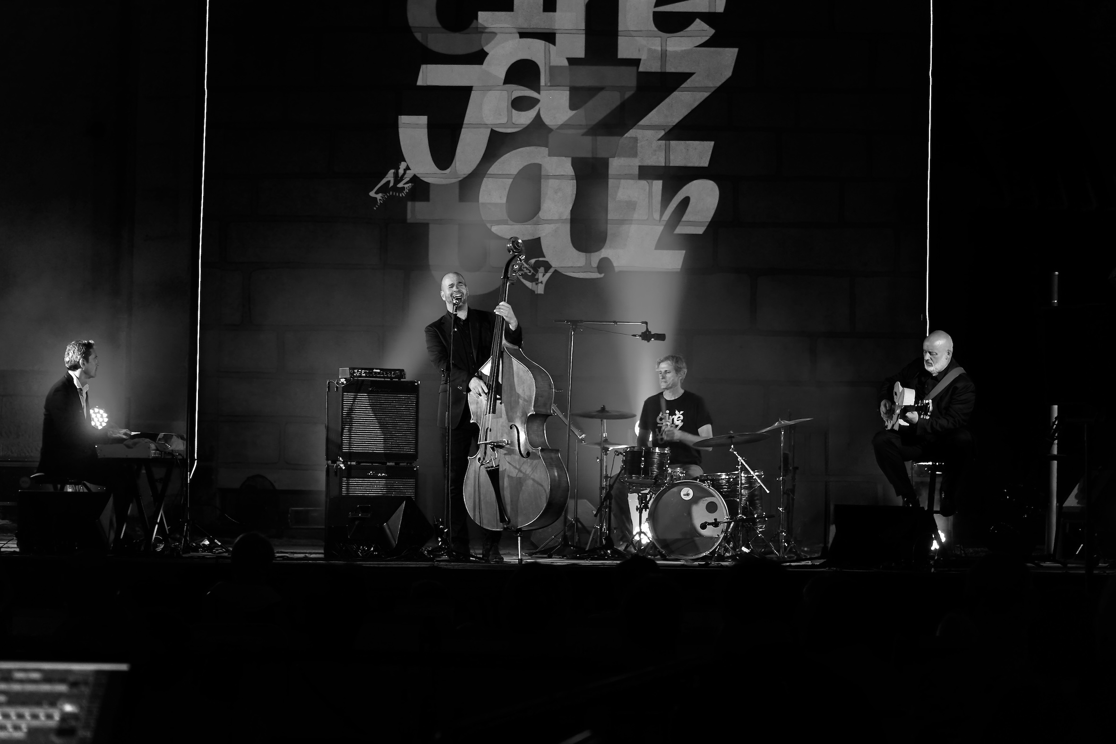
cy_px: 372
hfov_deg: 20.0
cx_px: 558
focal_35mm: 102
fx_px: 3162
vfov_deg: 13.4
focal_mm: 68
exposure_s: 1/60
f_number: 4
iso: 640
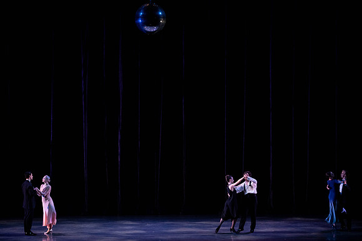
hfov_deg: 14.0
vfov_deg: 9.4
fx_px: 1472
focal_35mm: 146
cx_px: 176
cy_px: 133
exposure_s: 1/320
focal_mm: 132
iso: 2500
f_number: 2.8
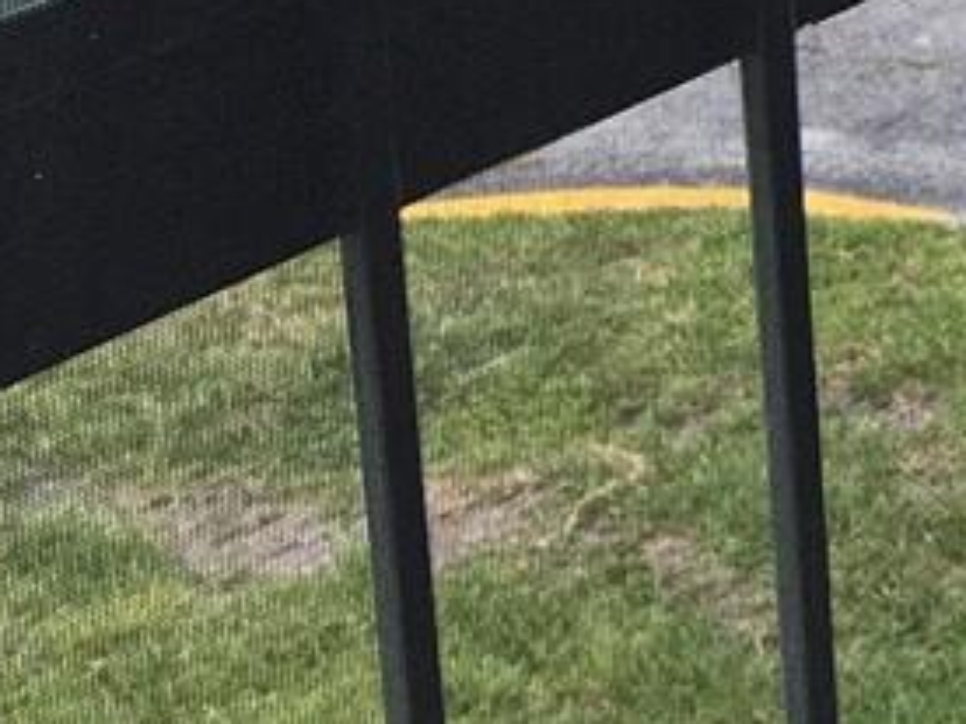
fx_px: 4688
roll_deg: -0.1
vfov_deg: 8.4
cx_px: 2600
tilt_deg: -10.7
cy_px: -773
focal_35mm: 168
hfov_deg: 9.8
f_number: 2.2
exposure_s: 1/343
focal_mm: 4.15
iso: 25
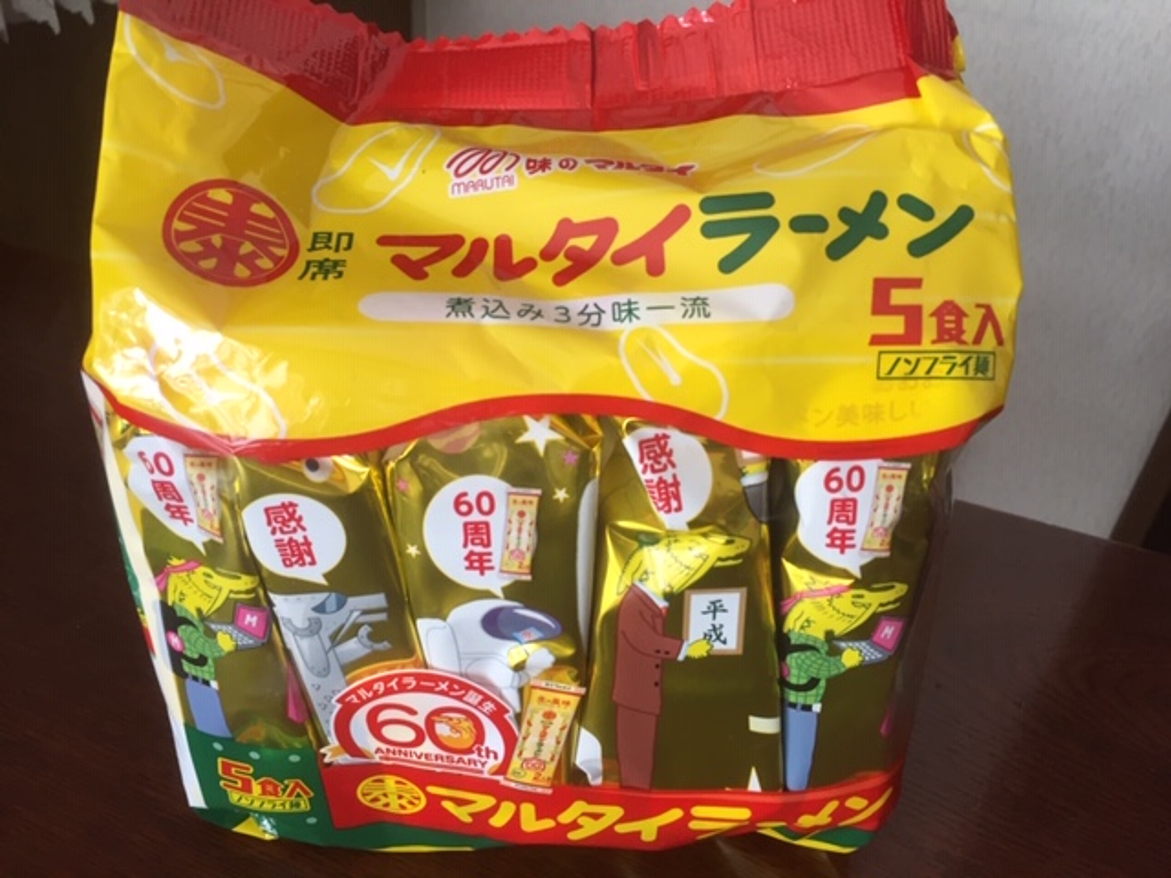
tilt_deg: -36.2
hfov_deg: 61.7
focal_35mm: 29
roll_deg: -6.6
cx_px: 586
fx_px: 981
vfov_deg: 48.2
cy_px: 439
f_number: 2.2
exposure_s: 1/30
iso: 40
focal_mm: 4.15
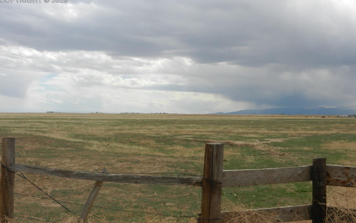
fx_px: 398
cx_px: 180
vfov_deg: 31.2
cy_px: 119
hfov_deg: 48.2
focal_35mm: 41
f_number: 4
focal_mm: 6.9
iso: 160
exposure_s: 1/1600
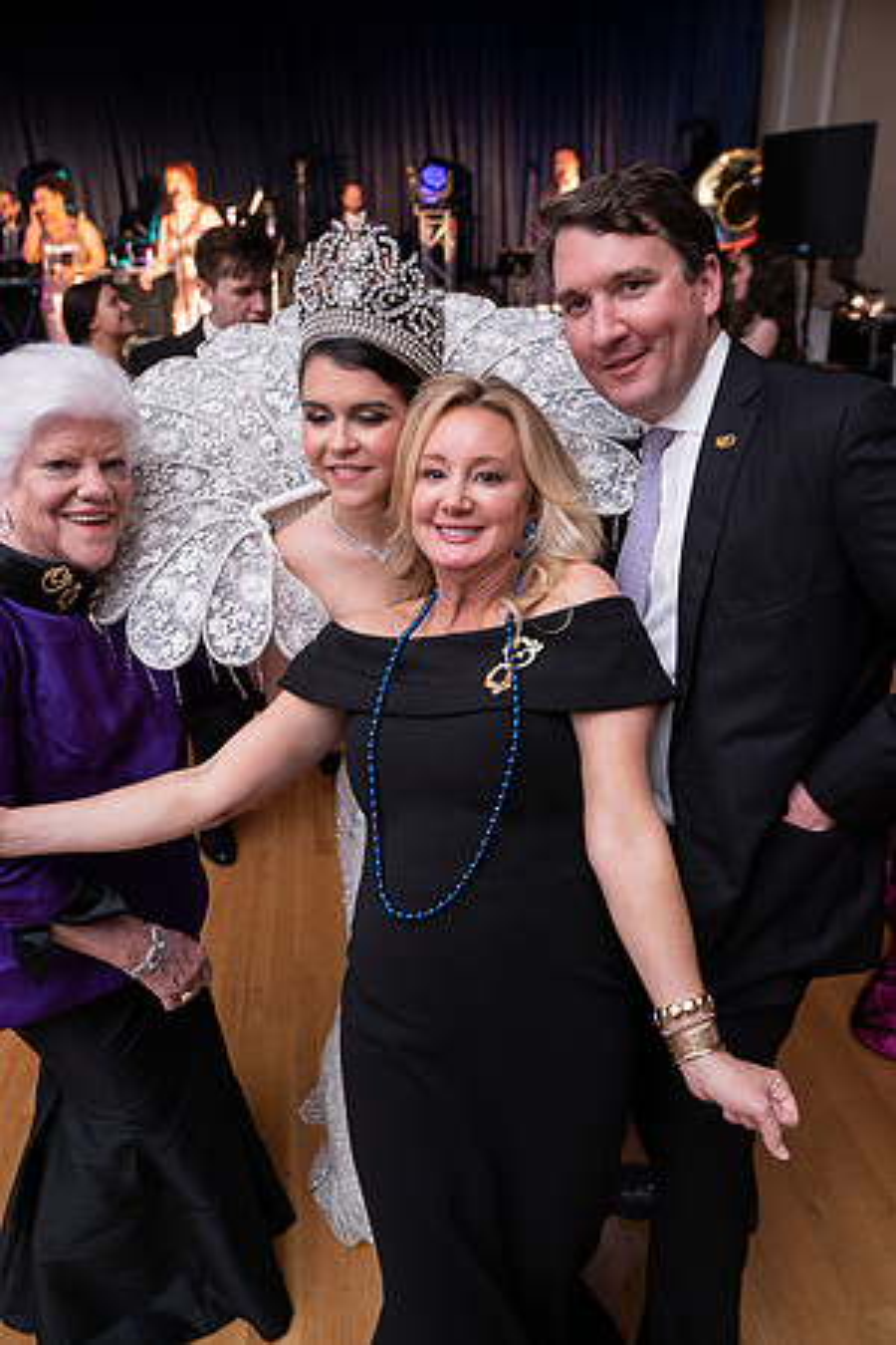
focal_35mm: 24
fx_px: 896
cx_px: 448
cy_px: 672
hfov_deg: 53.1
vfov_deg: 73.7
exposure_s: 1/100
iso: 1600
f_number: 3.5
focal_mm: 24
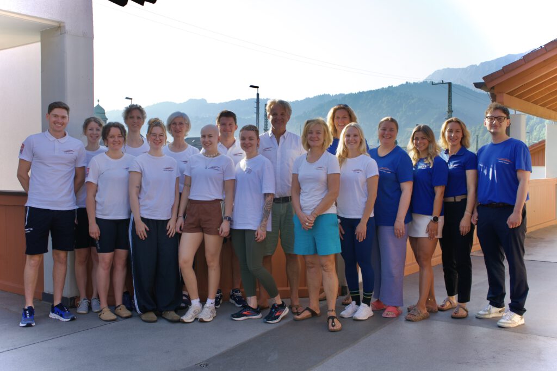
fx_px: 573
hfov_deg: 51.9
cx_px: 278
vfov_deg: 36.0
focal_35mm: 37
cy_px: 186
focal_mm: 37
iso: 100
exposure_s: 1/100
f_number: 7.1
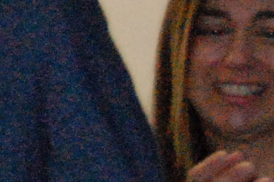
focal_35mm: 530
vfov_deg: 2.6
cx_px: -314
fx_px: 4031
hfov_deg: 3.8
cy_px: 22
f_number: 5.6
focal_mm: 55
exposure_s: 1/125
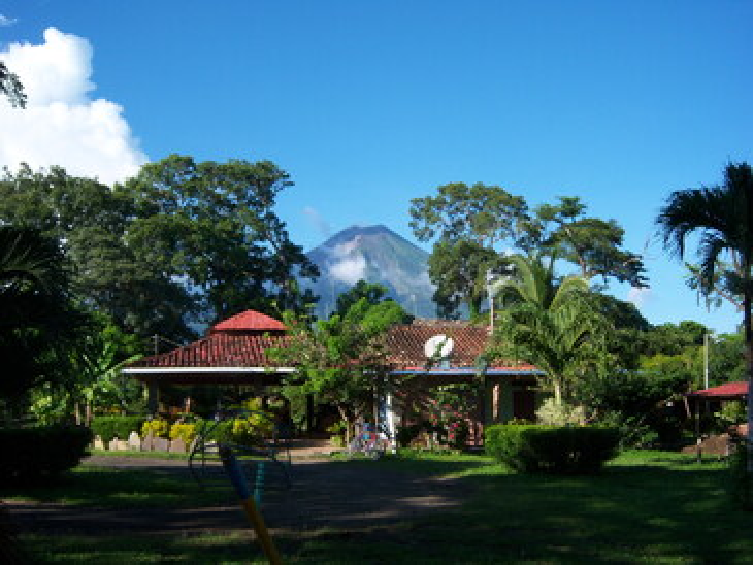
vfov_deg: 39.7
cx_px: 376
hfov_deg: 51.3
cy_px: 282
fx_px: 783
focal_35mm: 36
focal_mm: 7.5
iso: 80
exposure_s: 1/320
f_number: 4.8
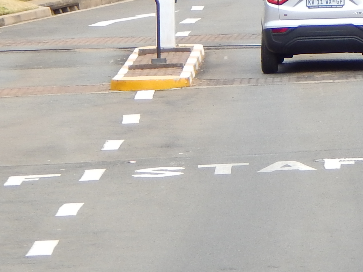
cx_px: 591
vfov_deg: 3.1
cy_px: 33
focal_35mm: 476
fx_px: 4992
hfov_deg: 4.1
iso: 125
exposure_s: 1/125
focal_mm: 23.4
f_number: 4.8
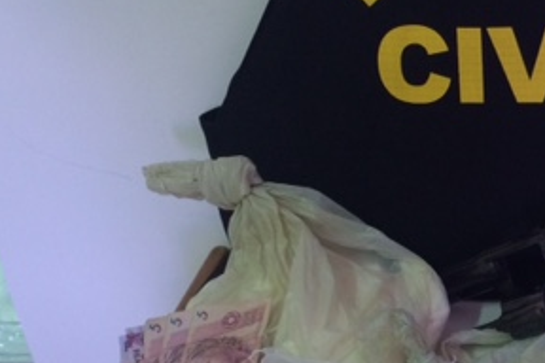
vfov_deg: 20.1
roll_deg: -0.6
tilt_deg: -35.1
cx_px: 541
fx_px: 1014
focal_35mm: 67
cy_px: 280
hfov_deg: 28.3
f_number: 2.2
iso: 125
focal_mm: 4.15
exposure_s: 1/30
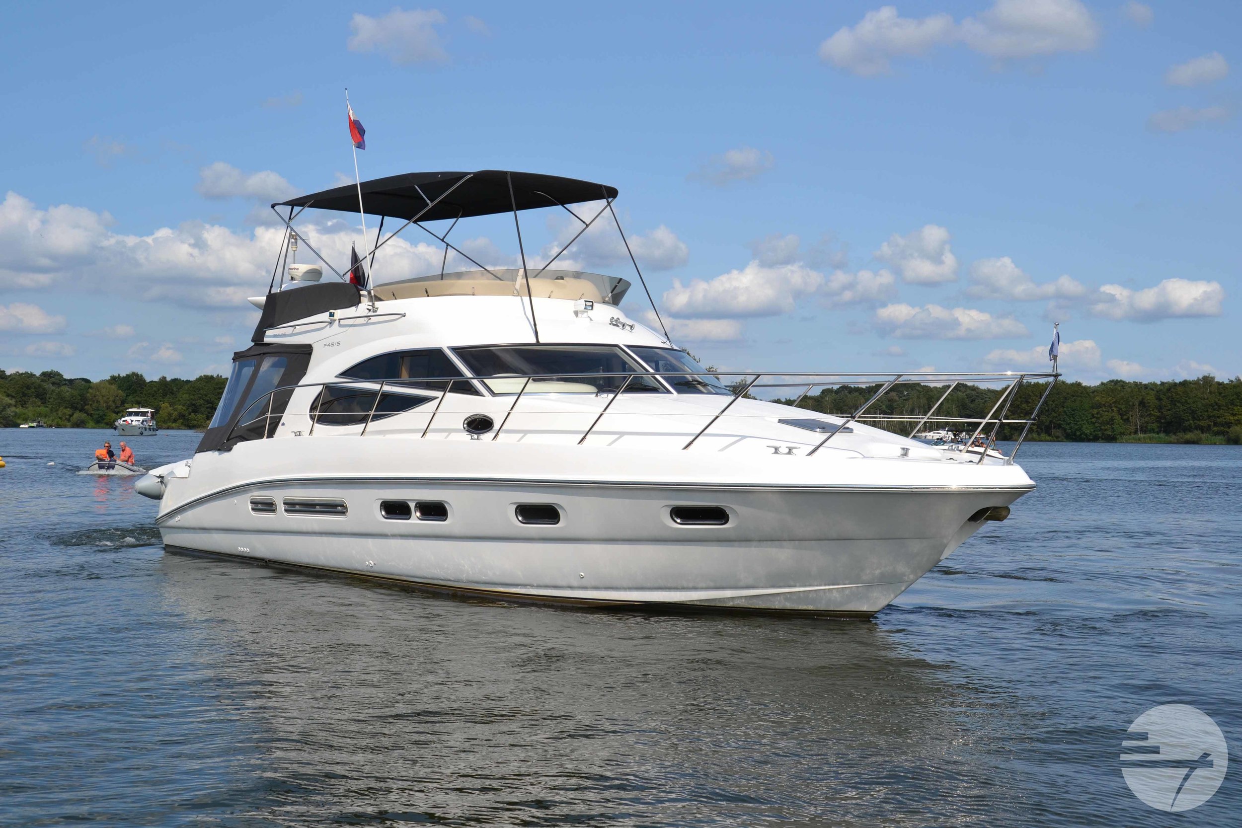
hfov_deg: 43.6
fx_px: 1552
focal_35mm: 45
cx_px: 621
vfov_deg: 29.9
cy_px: 414
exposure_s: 1/400
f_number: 10
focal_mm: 30
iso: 100
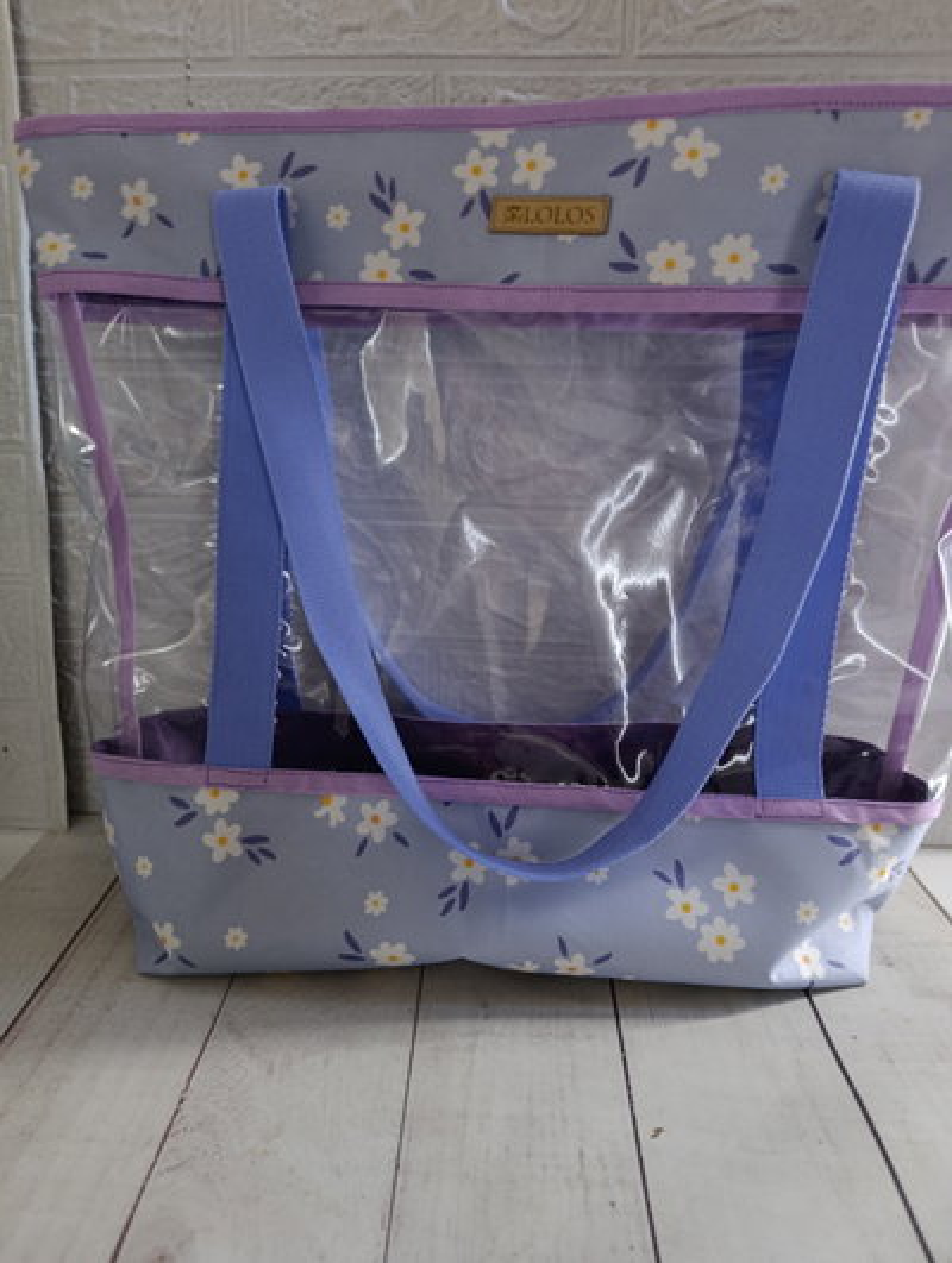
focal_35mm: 23
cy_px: 632
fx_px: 841
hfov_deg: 59.0
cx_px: 476
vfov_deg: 73.8
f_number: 1.65
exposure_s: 1/25
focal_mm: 6.11
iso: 1929
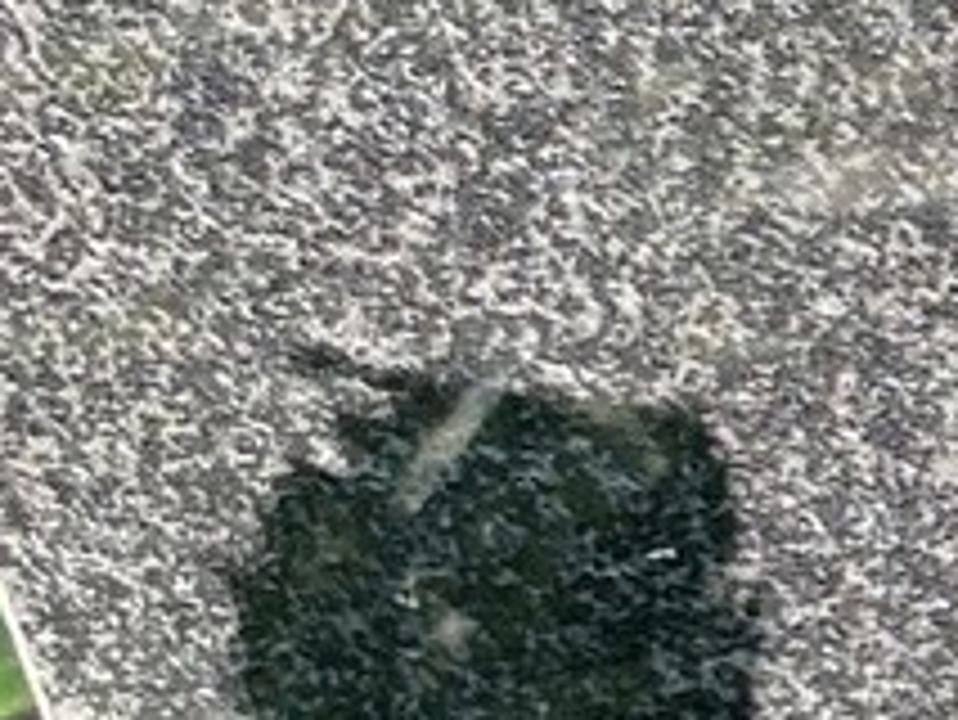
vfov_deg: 8.4
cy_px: 508
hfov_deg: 8.9
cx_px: 2991
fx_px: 4874
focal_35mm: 176
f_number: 1.8
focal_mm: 4.25
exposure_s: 1/312
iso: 32
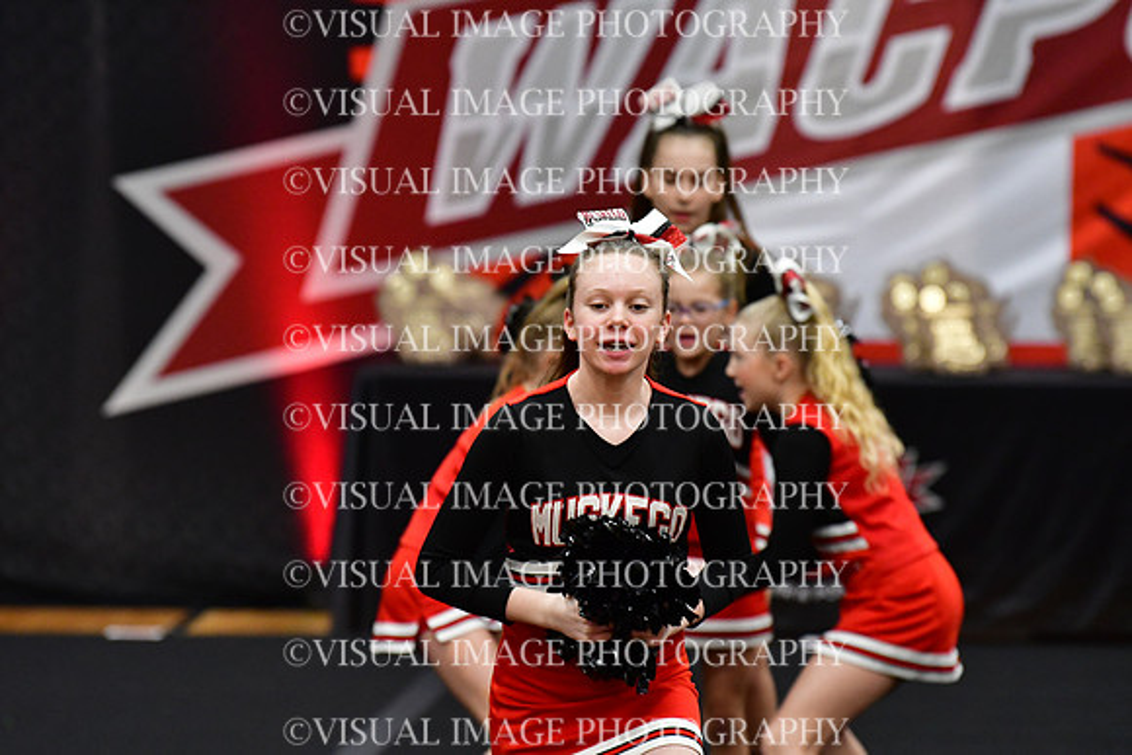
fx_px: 9435
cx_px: 566
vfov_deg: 4.6
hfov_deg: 6.9
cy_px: 378
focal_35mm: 300
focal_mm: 200
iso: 4000
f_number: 3.5
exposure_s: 1/500
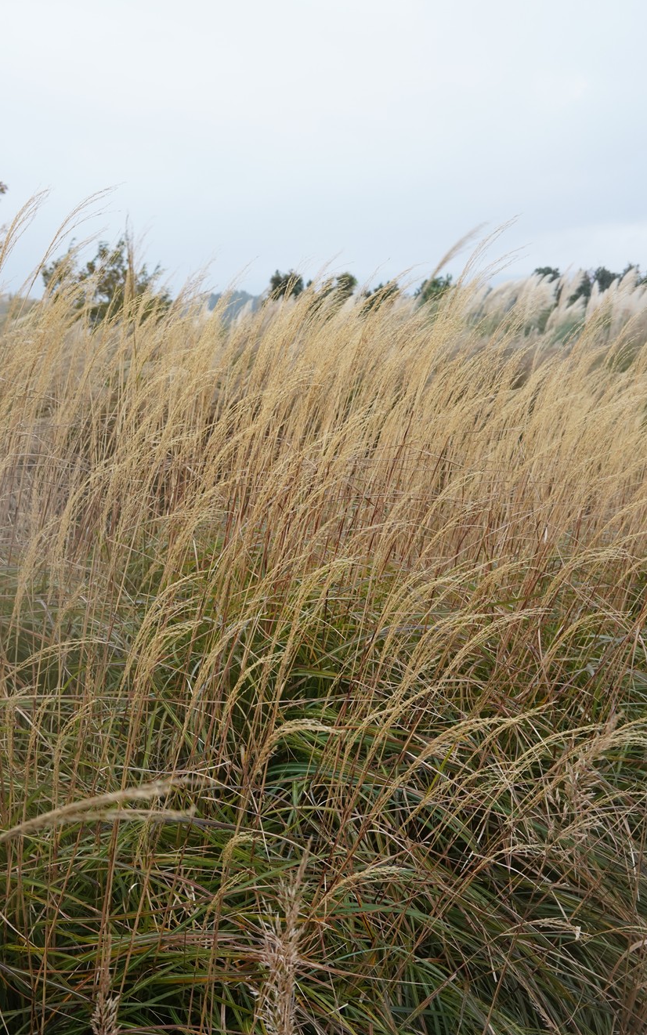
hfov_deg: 23.9
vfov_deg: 37.5
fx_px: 1523
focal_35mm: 54
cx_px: 255
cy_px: 517
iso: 1250
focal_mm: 35
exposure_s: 1/100
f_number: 10
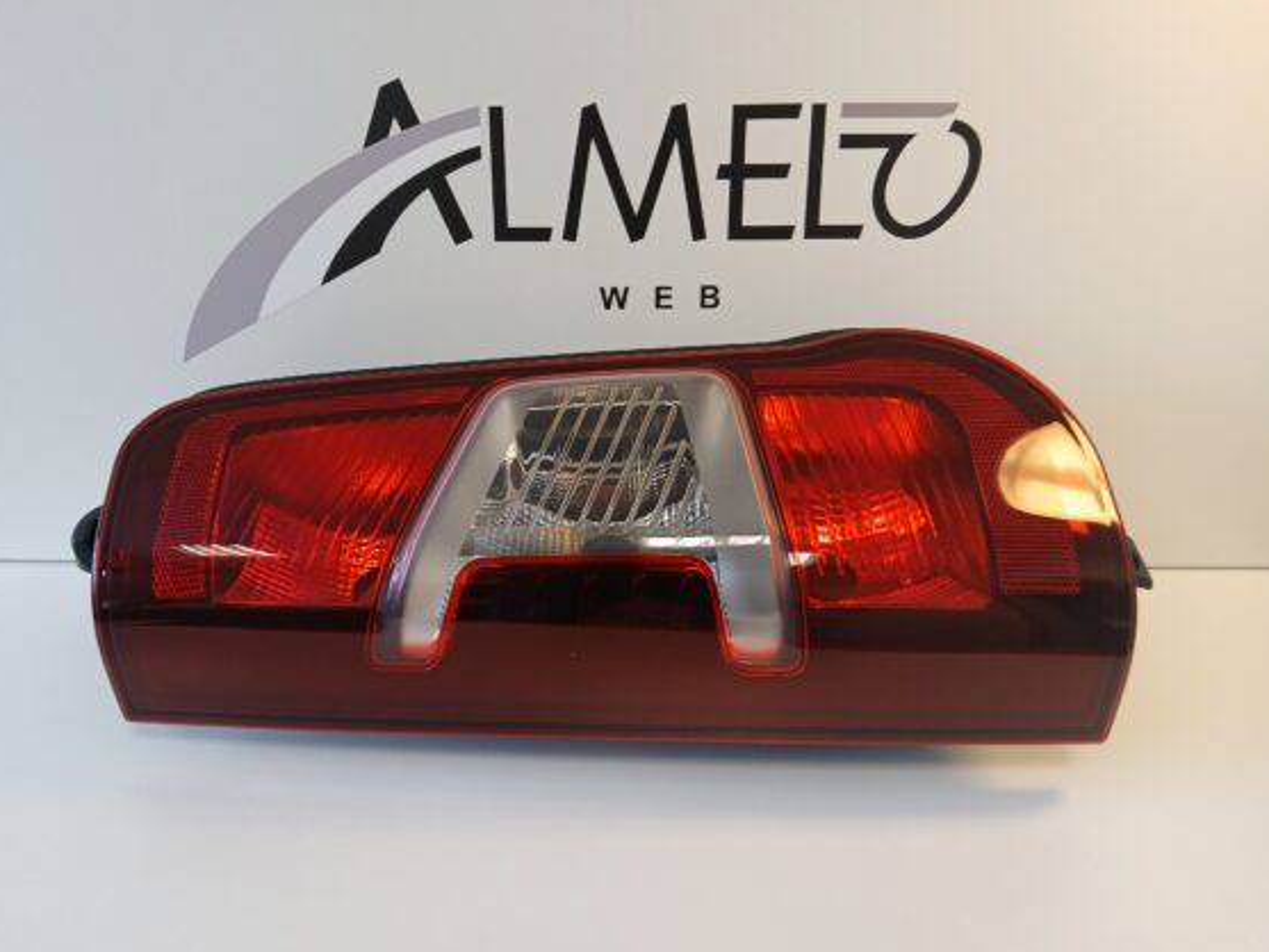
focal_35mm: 28
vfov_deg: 49.7
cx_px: 597
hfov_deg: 63.4
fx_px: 1027
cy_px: 453
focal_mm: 3.98
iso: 80
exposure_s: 1/50
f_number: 1.8
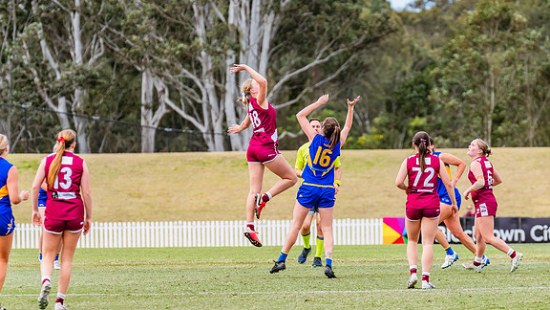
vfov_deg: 3.5
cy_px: 161
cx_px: 308
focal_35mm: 345
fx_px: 5031
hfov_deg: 6.3
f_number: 6.3
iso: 800
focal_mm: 290
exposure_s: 1/1600
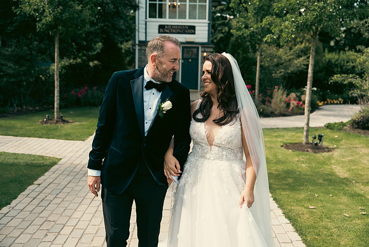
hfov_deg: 46.4
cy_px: 124
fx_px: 431
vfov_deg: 31.9
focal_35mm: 42
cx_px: 184
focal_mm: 42
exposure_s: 1/500
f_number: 3.5
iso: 160
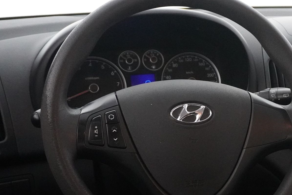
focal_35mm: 72
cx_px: 270
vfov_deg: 18.9
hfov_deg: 27.0
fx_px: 584
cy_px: 117
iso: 6400
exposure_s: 1/80
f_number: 4
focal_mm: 23
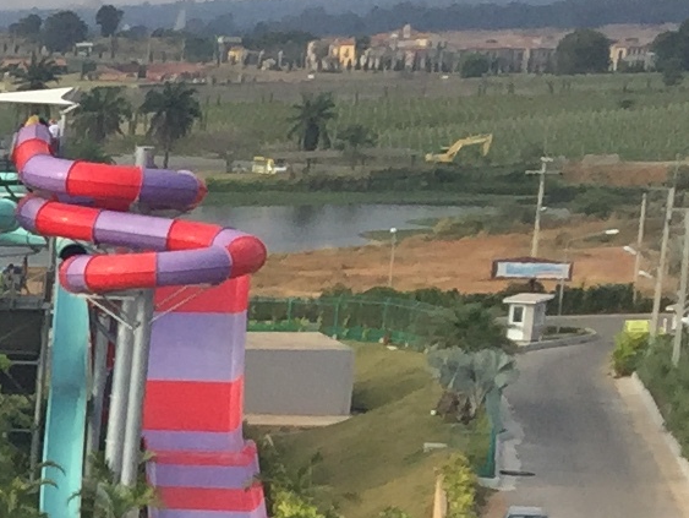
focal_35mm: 168
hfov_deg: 9.7
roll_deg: -1.1
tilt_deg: -14.1
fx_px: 3346
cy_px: 825
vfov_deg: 8.6
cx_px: -1194
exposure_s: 1/964
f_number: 2.2
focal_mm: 4.15
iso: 32
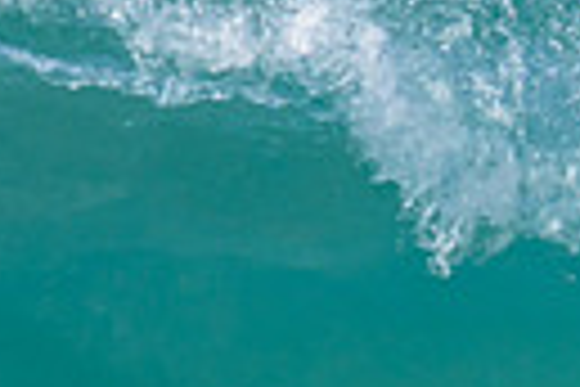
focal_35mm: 4893
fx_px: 78826
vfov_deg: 0.3
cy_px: 177
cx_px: 1112
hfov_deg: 0.4
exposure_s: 1/800
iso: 500
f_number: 11
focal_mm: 800
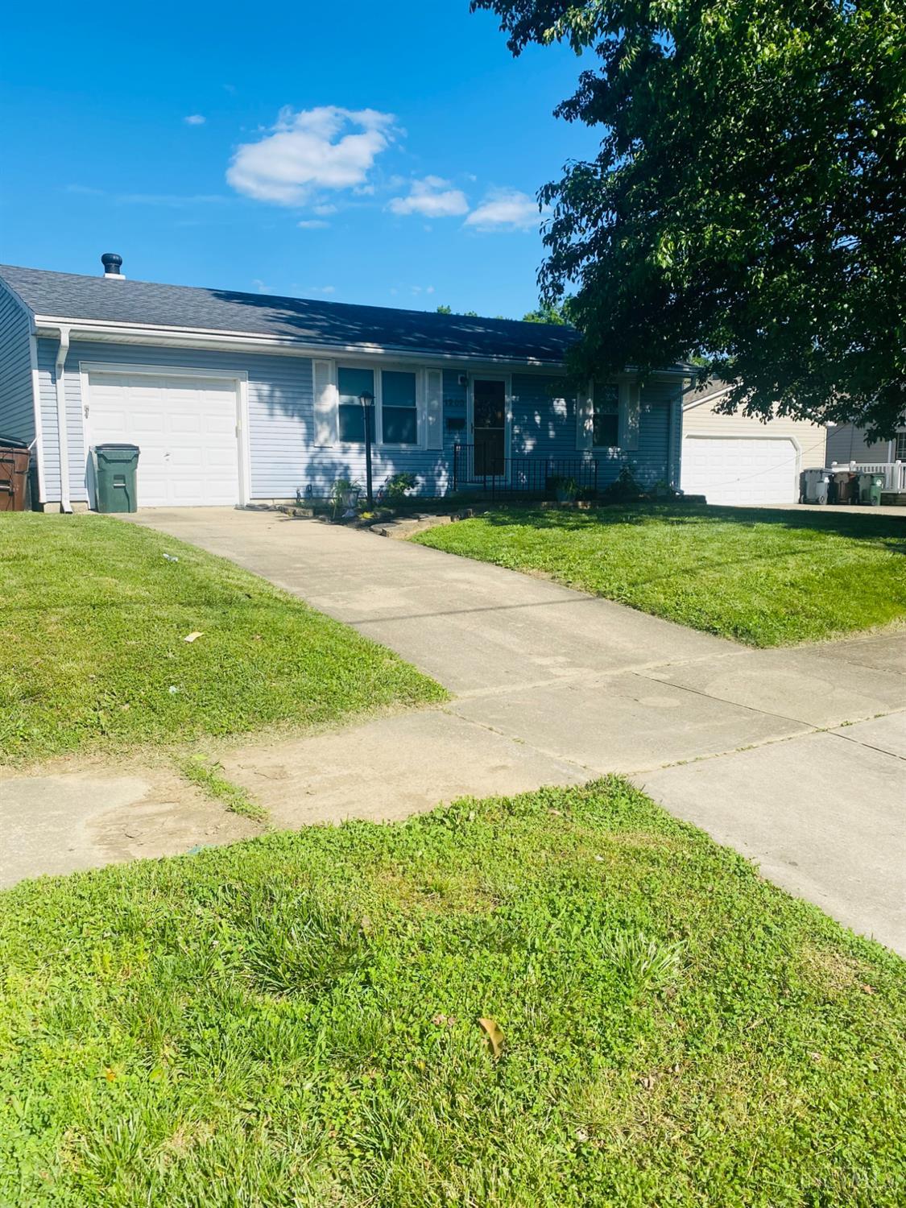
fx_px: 907
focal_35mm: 26
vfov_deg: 67.3
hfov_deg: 53.1
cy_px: 604
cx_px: 453
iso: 32
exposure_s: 1/2463
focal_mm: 4.25
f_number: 1.8
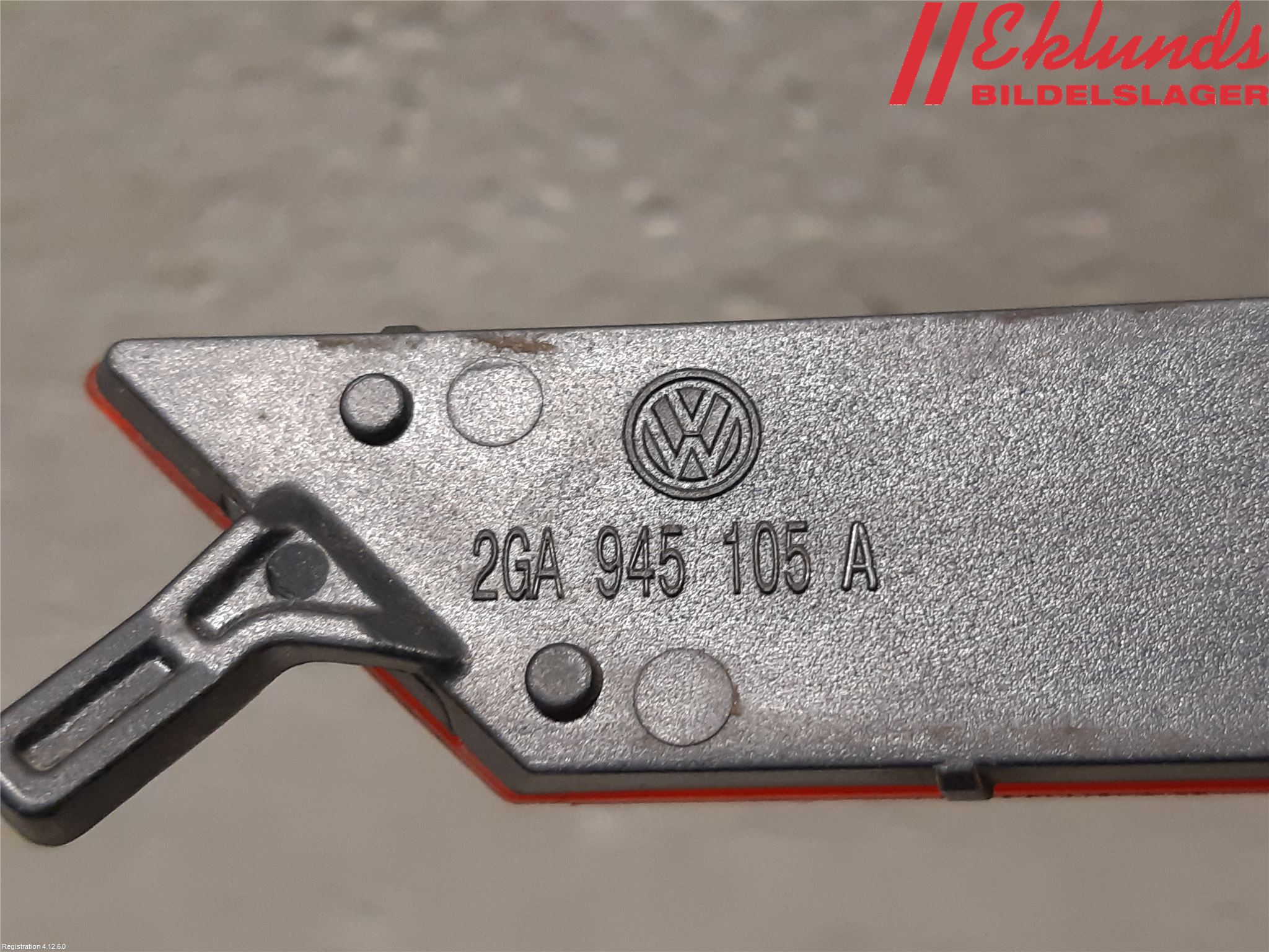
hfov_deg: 67.3
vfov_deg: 53.1
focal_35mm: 26
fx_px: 953
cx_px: 634
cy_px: 476
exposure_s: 1/50
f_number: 1.7
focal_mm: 3.93
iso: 200
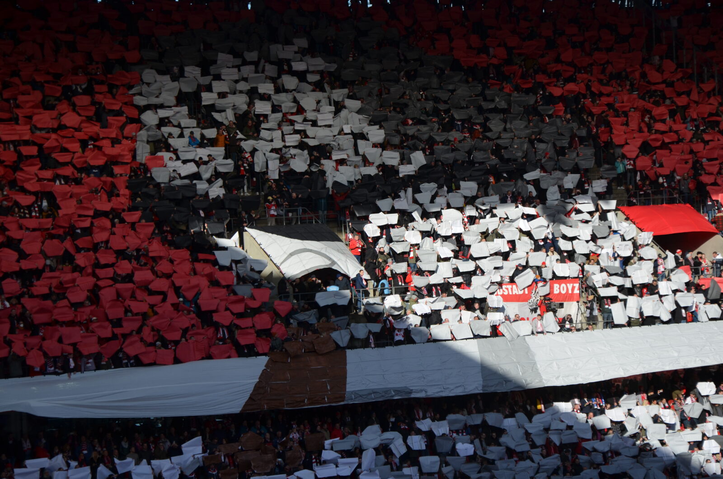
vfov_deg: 10.7
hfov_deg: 16.1
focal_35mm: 128
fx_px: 2556
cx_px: 362
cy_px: 240
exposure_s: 1/800
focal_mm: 85
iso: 200
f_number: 7.1
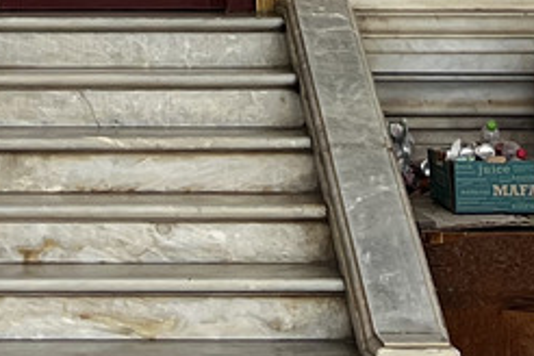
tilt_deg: +13.1
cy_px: -664
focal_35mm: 176
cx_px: -11
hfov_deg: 11.6
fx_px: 2610
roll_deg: +0.4
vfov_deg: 7.1
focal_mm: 5.7
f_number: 1.5
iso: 50
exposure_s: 1/2632
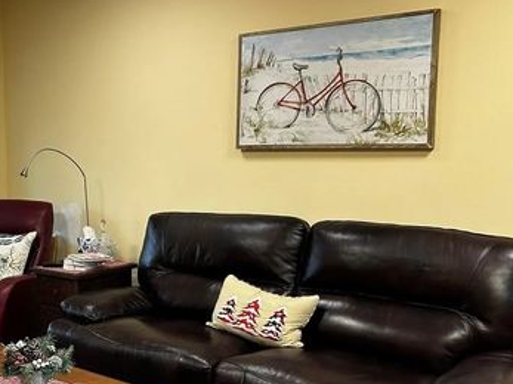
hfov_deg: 38.4
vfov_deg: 30.2
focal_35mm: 48
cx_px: 111
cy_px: 230
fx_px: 711
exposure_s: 1/120
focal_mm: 5.7
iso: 125
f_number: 1.5
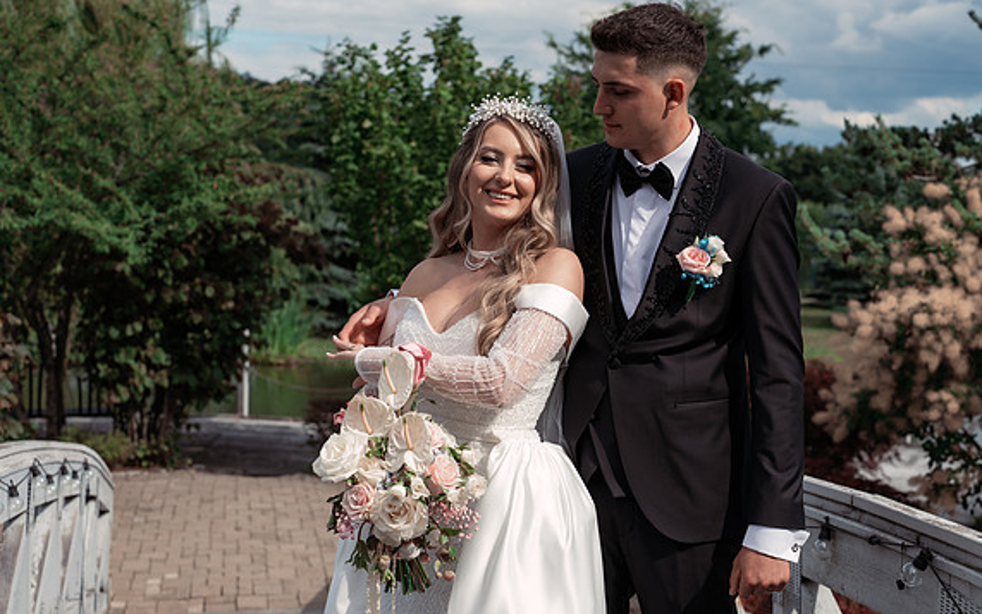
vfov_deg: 21.6
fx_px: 1606
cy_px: 330
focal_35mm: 60
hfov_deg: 34.0
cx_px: 485
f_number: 5
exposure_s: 1/500
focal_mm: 58
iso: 160
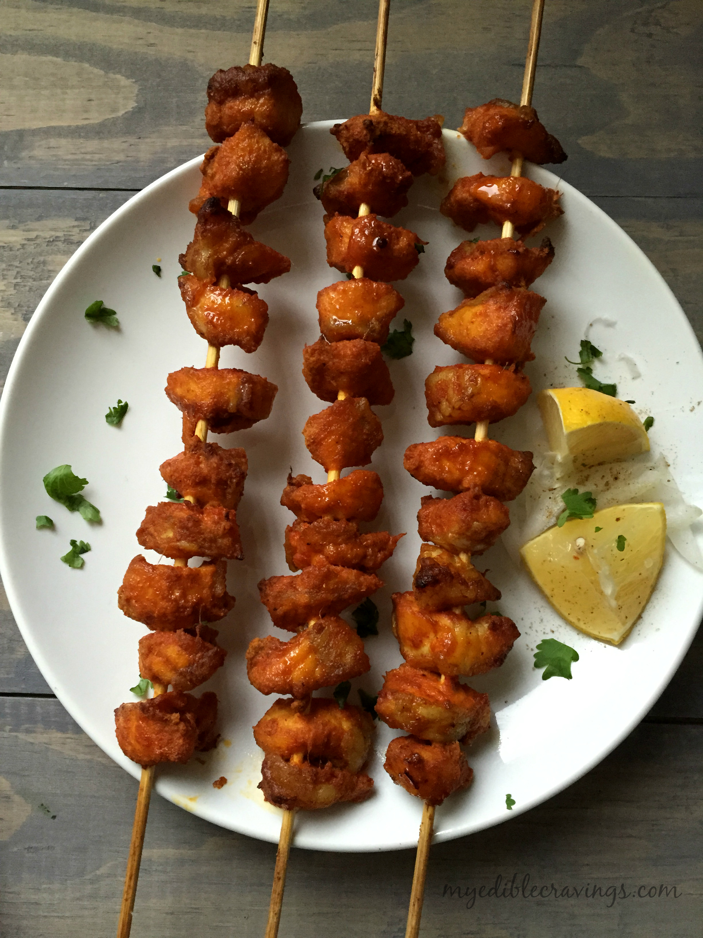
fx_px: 785
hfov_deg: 48.2
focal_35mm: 29
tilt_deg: -81.3
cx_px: 352
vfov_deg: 61.7
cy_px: 469
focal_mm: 4.15
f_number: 2.2
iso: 250
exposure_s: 1/20
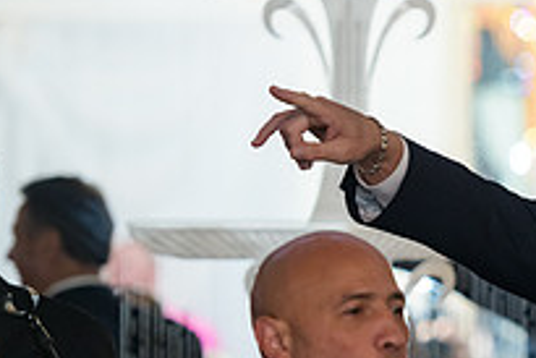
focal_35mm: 382
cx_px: 724
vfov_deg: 3.6
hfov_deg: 5.4
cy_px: 278
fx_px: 5691
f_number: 3.2
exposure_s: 1/125
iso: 1000
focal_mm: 135
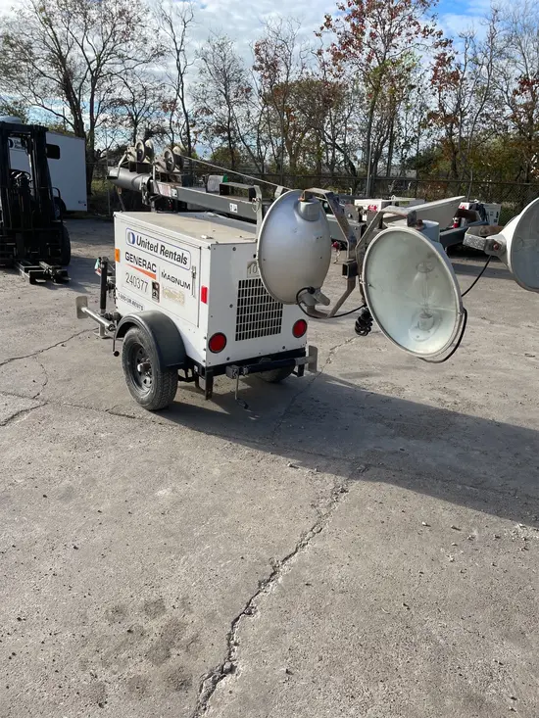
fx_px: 540
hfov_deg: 53.1
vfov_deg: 67.3
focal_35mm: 26
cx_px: 270
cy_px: 359
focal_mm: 4.2
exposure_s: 1/3205
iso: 50
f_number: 1.6
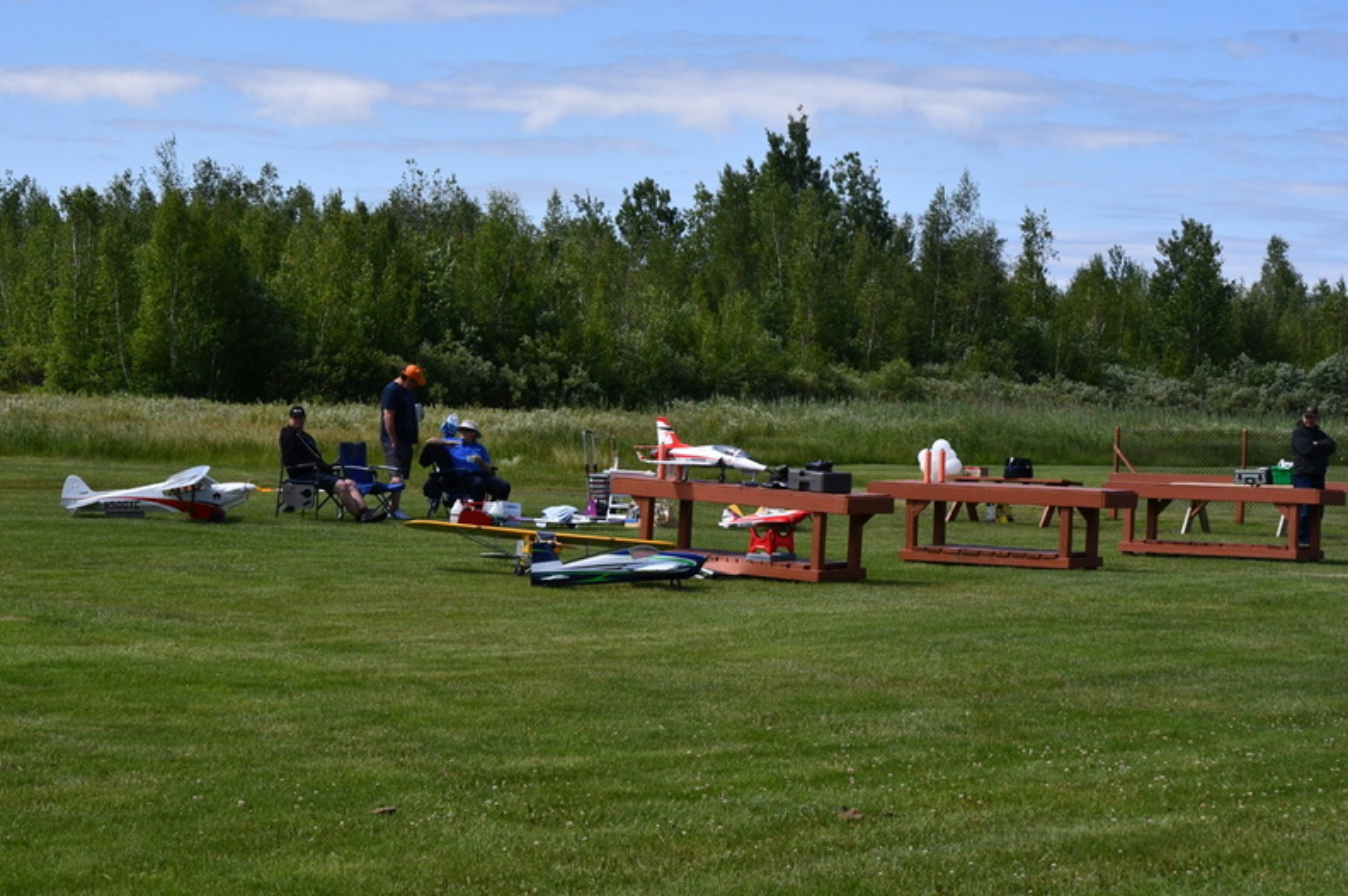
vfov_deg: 15.7
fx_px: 3256
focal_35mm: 87
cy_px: 448
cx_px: 674
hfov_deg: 23.4
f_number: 14
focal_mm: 58
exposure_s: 1/800
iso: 800
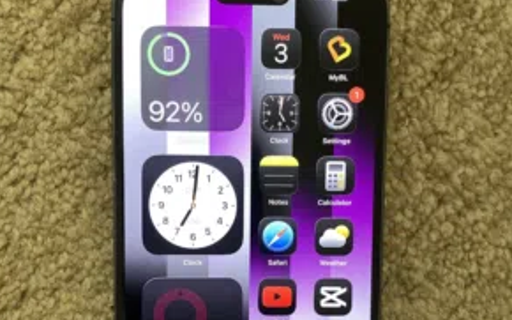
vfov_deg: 33.3
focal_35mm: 38
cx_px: 249
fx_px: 530
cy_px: 209
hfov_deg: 51.6
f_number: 1.8
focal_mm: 4.25
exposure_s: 1/60
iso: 200
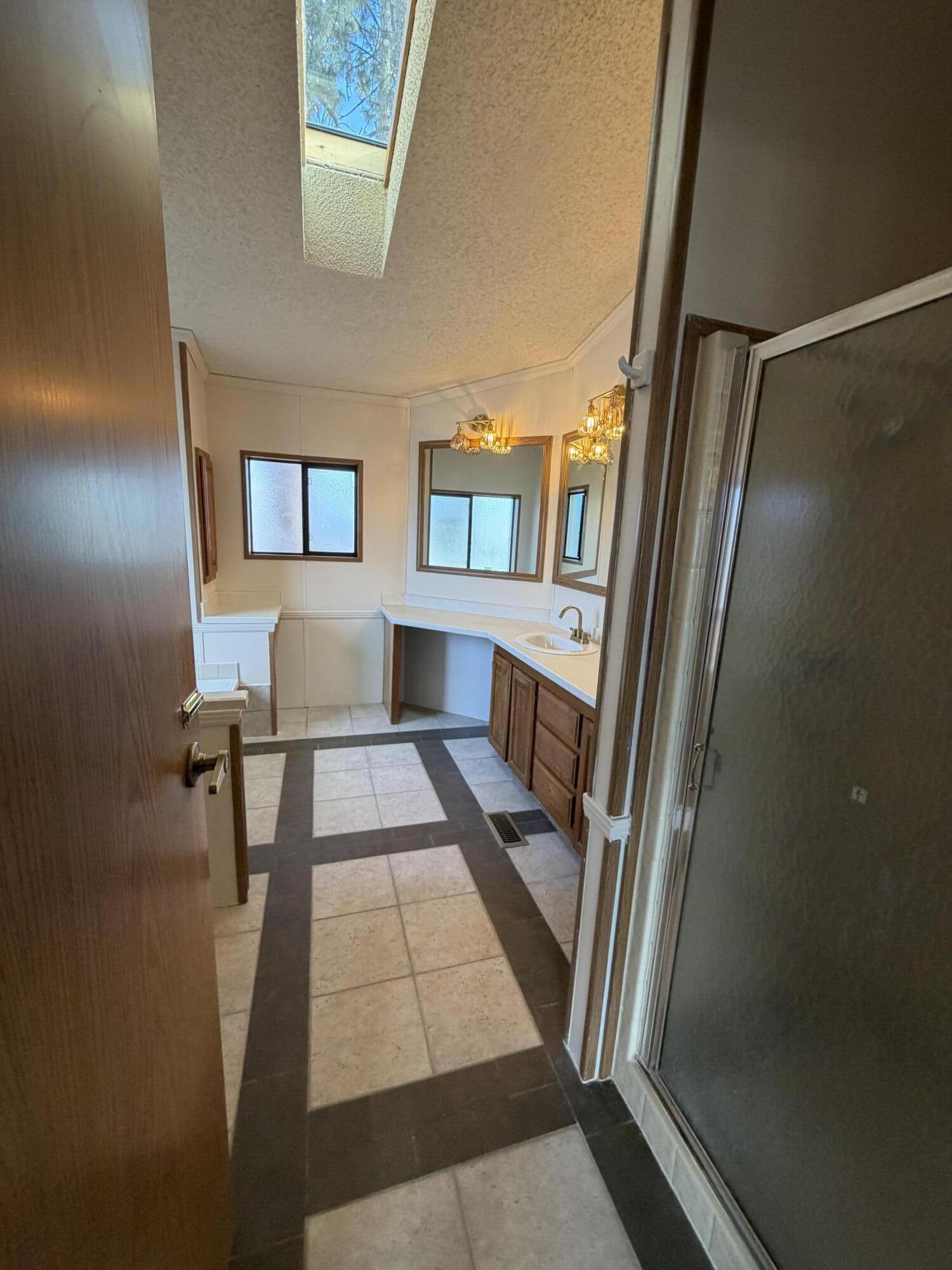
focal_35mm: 14
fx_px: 513
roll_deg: -3.9
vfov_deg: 102.1
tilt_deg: -9.6
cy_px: 635
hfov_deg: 85.7
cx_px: 476
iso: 160
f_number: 2.2
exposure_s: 1/60
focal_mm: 2.22
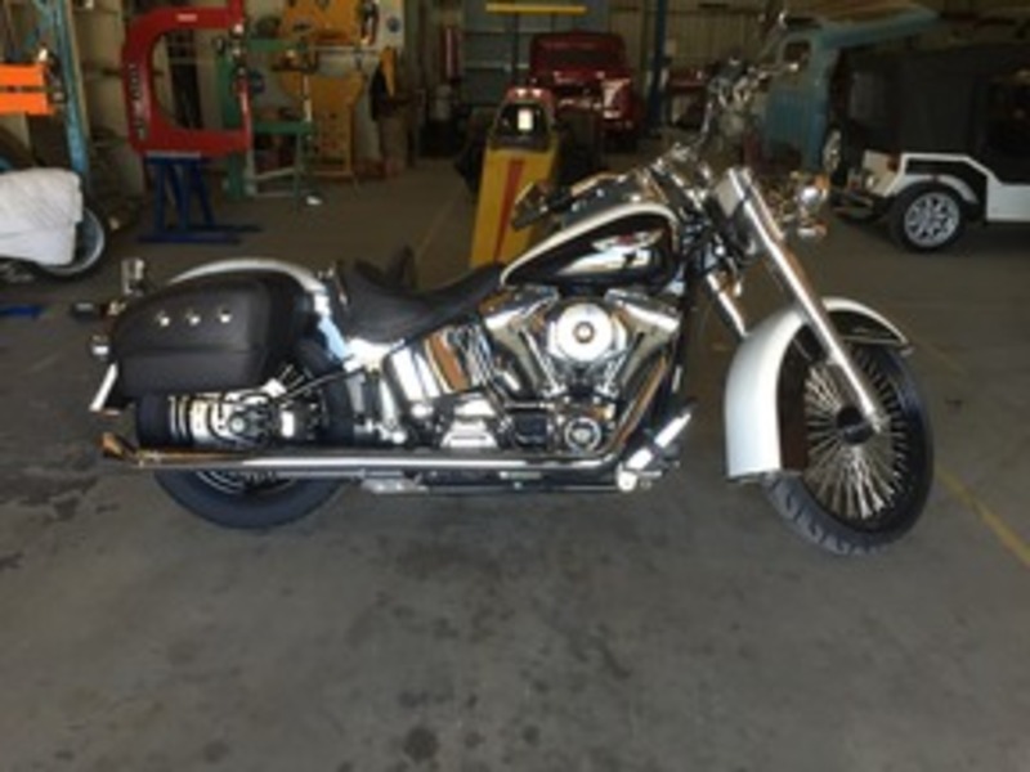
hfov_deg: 61.7
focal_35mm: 29
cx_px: 515
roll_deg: -1.5
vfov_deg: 48.2
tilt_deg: -20.8
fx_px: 863
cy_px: 386
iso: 40
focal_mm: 4.15
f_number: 2.2
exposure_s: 1/33
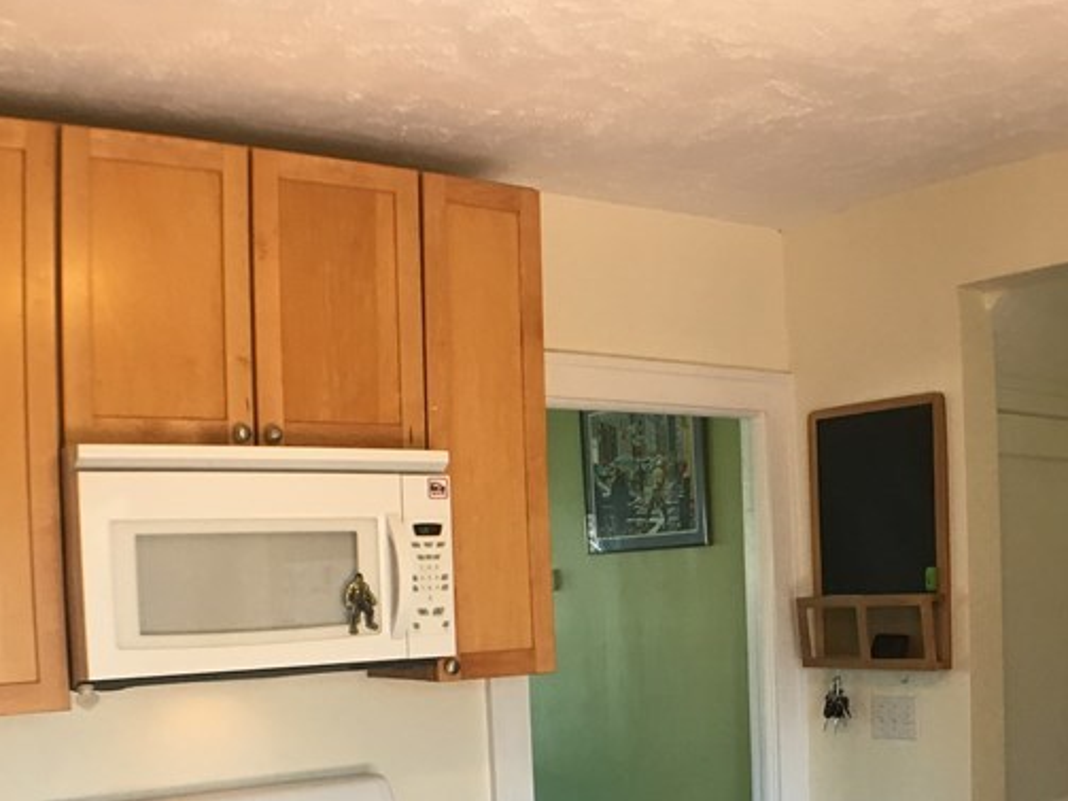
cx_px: 628
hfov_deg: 32.6
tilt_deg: -6.0
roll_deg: +2.1
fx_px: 1820
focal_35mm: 59
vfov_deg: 24.0
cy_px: 737
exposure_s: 1/30
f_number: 2.2
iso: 40
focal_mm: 4.15
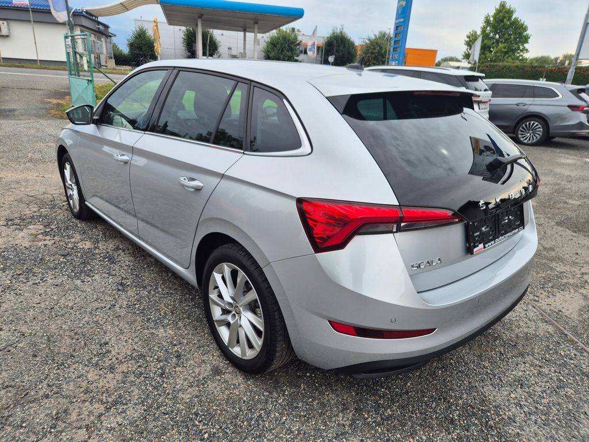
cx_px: 294
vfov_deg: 58.9
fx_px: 391
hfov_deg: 73.9
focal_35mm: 23
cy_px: 221
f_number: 1.8
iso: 25
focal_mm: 5.4
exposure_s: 1/586
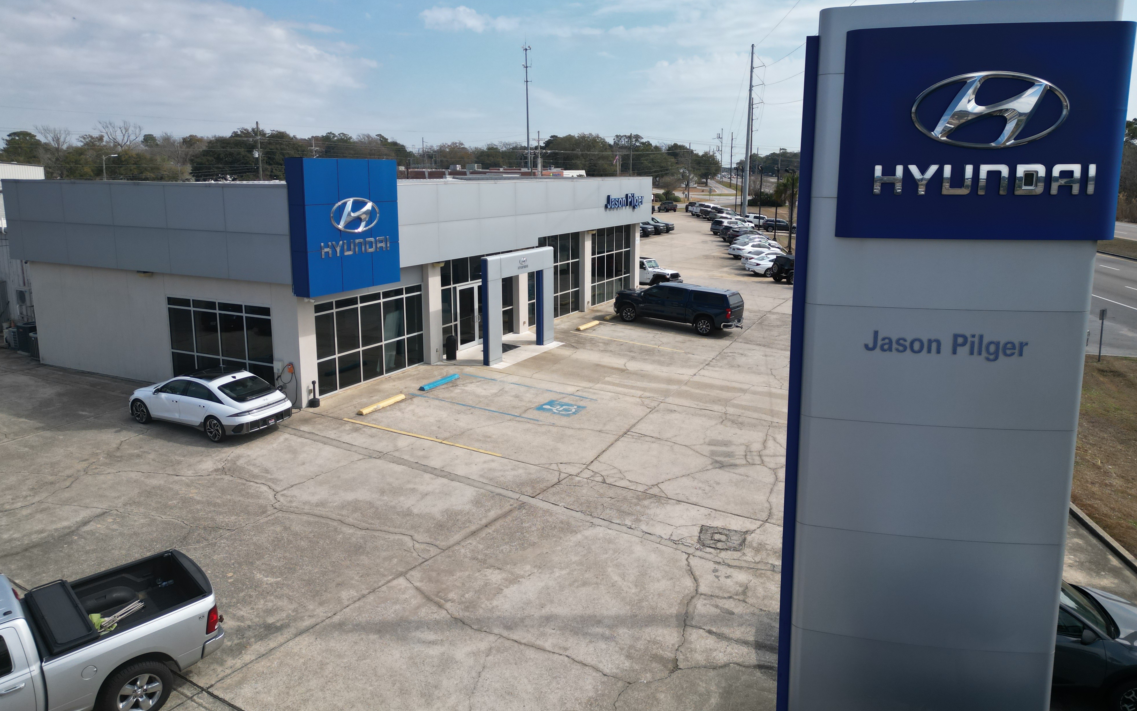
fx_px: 806
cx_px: 573
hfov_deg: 70.4
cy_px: 307
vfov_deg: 47.5
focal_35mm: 26
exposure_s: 1/4000
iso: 120
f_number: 1.7
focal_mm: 6.72
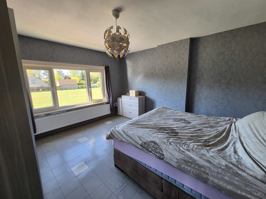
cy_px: 100
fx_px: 100
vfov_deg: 89.9
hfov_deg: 106.2
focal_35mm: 13
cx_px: 133
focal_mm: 2.2
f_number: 2.2
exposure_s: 1/50
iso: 80
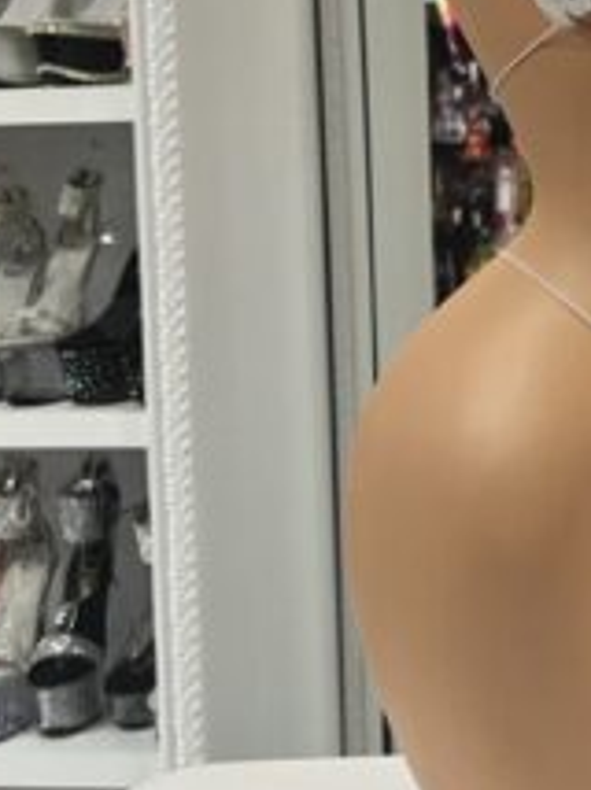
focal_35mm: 73
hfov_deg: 18.6
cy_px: 81
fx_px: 1665
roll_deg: +2.2
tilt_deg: -1.9
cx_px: 779
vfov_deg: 25.9
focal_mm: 5.7
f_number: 1.5
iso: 100
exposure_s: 1/60
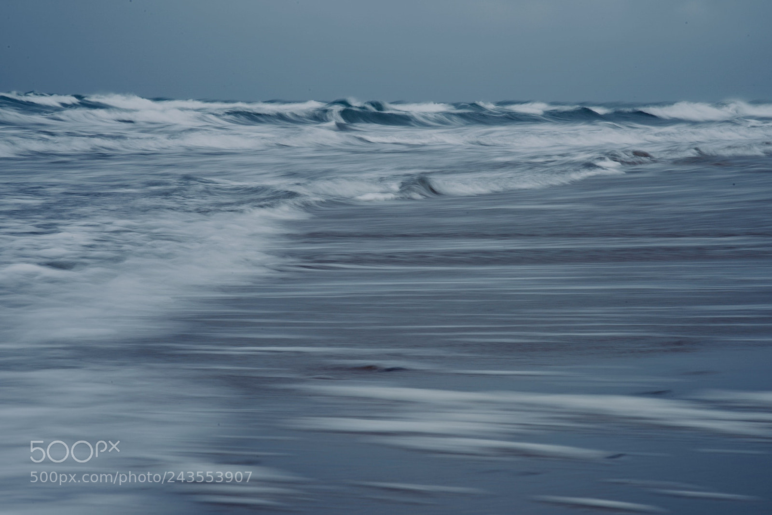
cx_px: 386
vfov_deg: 11.4
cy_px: 258
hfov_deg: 17.1
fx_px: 2574
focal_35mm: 120
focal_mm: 120
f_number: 22
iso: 31
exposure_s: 1/2.5
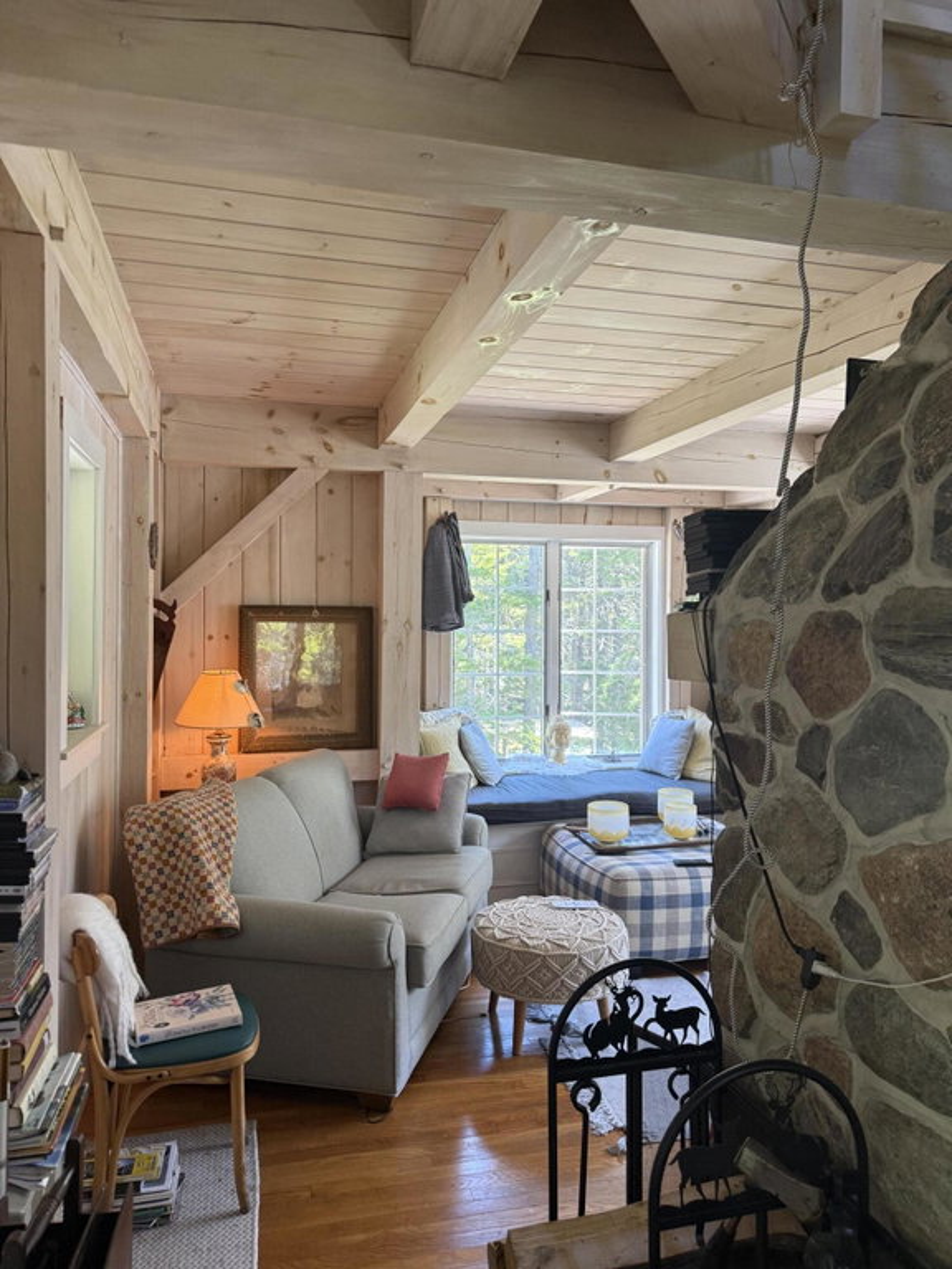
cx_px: 476
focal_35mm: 24
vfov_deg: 71.6
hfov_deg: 56.8
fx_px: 880
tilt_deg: +2.1
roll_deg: -1.3
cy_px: 634
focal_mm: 6.76
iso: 200
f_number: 1.78
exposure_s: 1/60
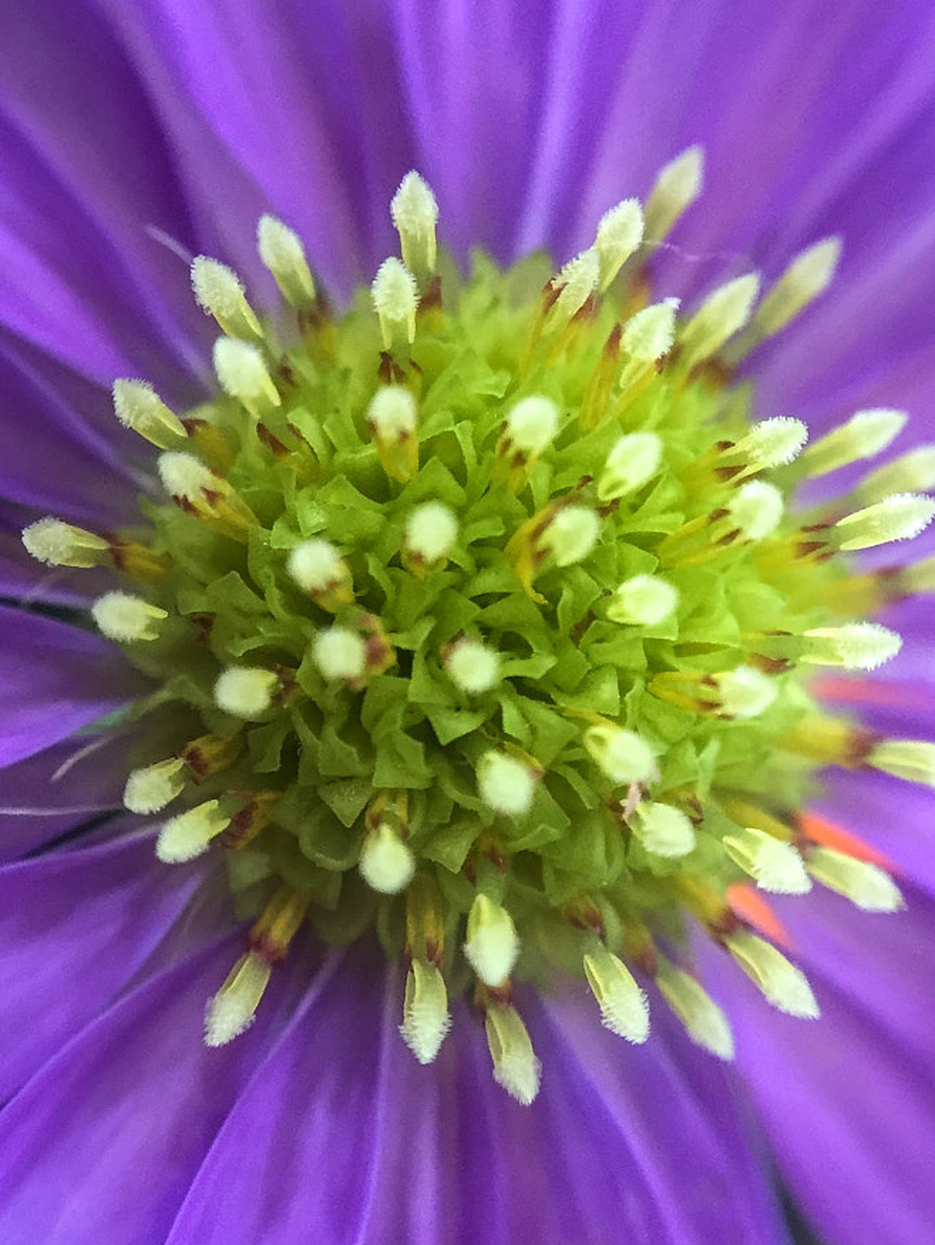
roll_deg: +1.4
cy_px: 672
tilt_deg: -41.9
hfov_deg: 27.5
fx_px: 1907
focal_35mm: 53
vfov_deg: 36.1
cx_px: 434
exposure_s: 1/30
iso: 50
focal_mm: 4.15
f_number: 2.2
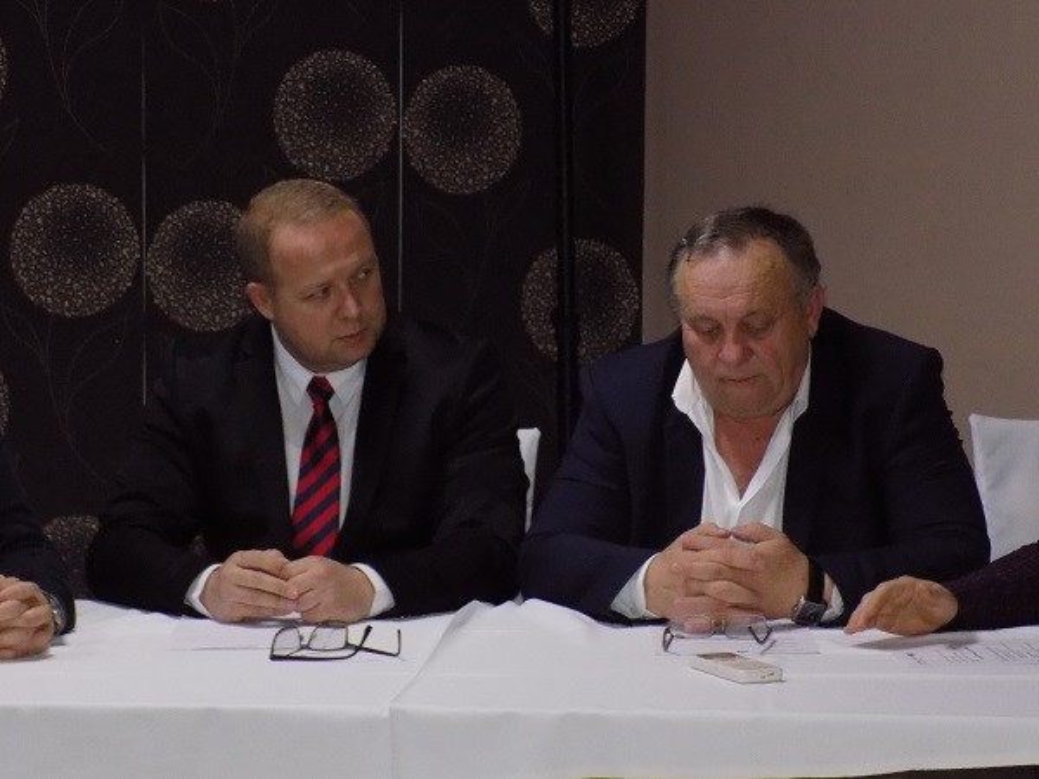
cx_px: 520
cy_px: 390
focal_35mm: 132
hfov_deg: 14.9
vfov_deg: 11.2
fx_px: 3962
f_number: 5
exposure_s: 1/30
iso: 800
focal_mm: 23.4
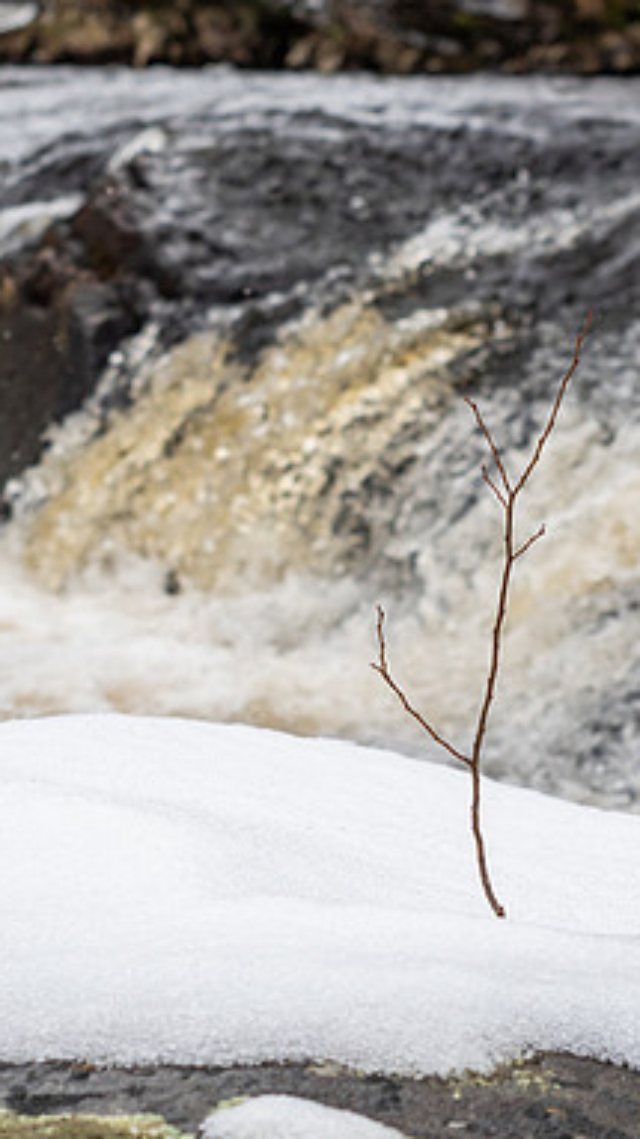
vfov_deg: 16.3
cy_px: 615
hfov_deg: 9.2
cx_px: 232
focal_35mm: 132
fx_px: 3989
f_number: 4
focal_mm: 40
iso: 200
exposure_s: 1/640
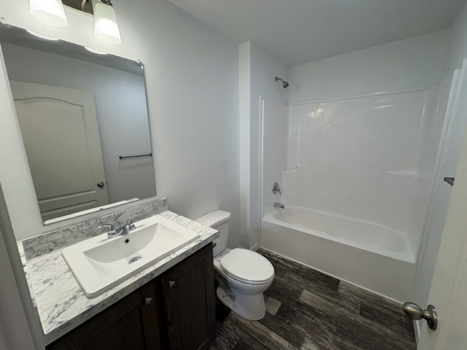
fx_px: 189
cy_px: 175
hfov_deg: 102.1
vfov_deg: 85.7
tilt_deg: -11.7
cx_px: 234
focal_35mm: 14
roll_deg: +1.7
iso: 125
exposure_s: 1/120
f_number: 2.2
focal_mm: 2.22
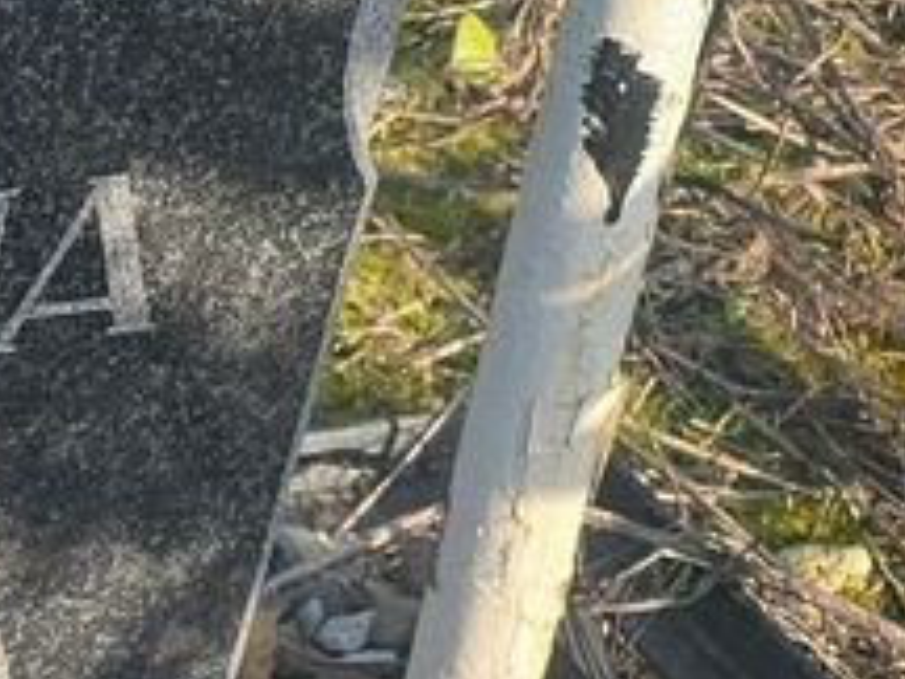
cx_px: -729
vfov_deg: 5.2
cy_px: 805
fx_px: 7451
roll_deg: -14.2
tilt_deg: -38.4
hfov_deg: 6.8
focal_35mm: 285
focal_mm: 9
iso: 32
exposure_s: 1/128
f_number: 2.8
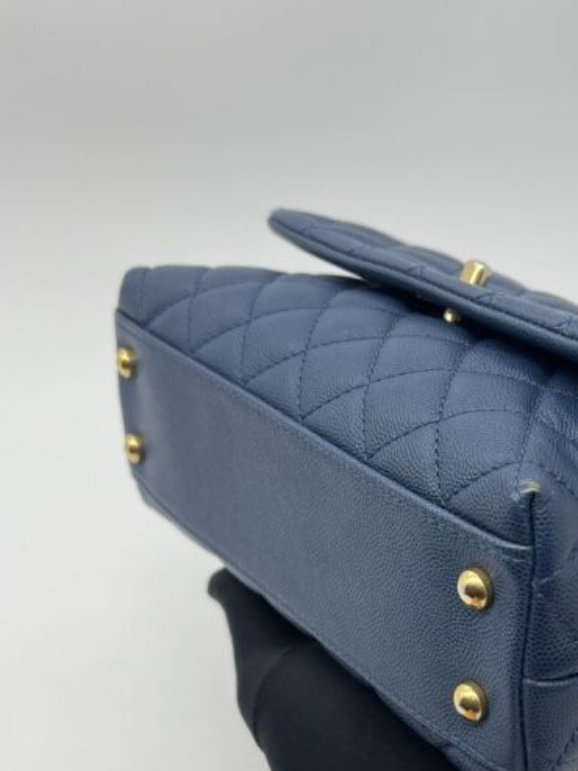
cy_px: 549
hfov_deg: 26.4
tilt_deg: -38.3
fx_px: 1202
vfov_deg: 35.0
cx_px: 483
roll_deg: +9.5
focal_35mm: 54
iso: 32
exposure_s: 1/100
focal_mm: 5.7
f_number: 1.5
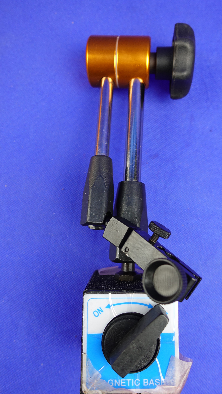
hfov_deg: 44.2
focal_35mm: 26
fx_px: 272
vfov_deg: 71.9
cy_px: 200
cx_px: 129
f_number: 2.8
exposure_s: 1/30
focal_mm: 8.8
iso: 125
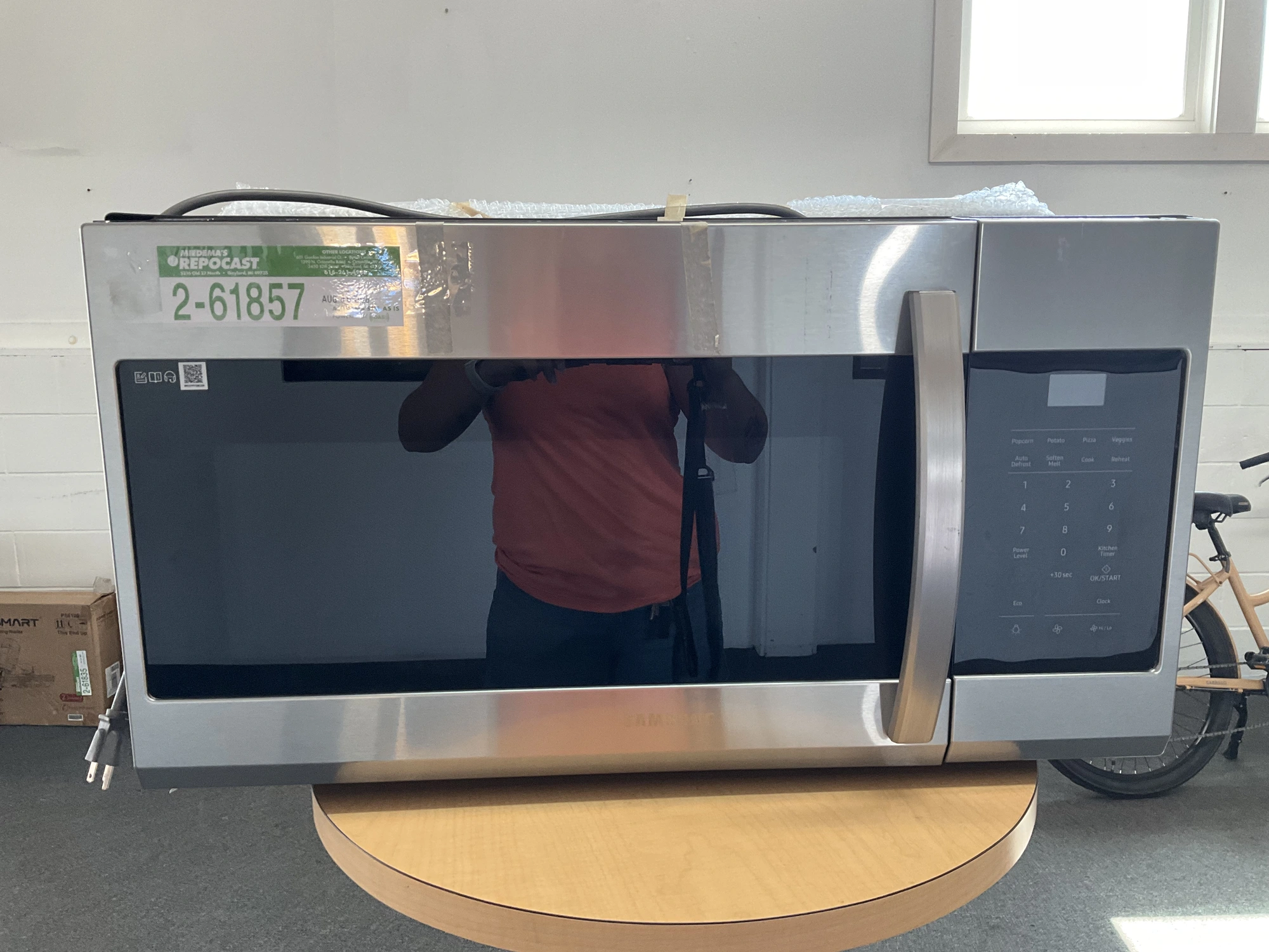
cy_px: 476
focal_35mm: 29
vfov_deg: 48.2
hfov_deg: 61.7
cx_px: 634
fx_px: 1063
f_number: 1.8
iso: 80
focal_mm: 3
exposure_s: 1/60
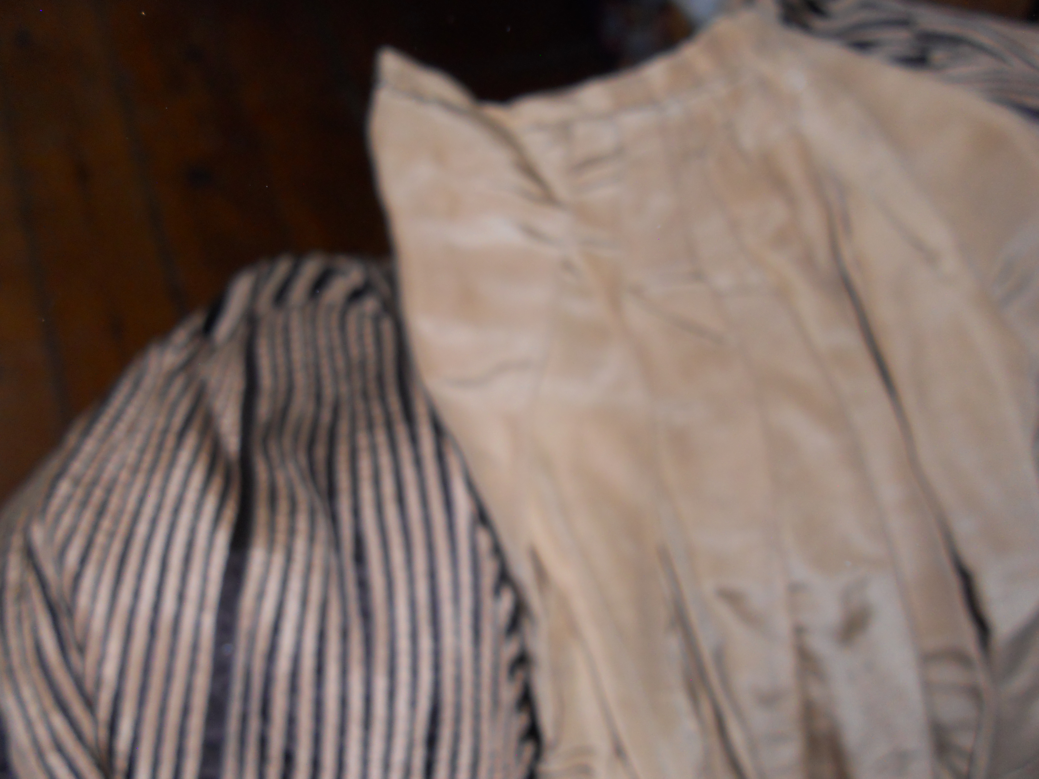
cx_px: 520
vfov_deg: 44.2
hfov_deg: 56.8
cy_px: 390
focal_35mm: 32
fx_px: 960
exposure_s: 1/25
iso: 200
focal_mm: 5.8
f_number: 8.8
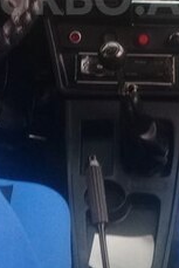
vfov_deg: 21.1
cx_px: 90
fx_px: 693
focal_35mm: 93
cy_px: -3
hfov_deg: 14.7
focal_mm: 3.3
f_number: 2.2
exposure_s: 1/40
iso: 64
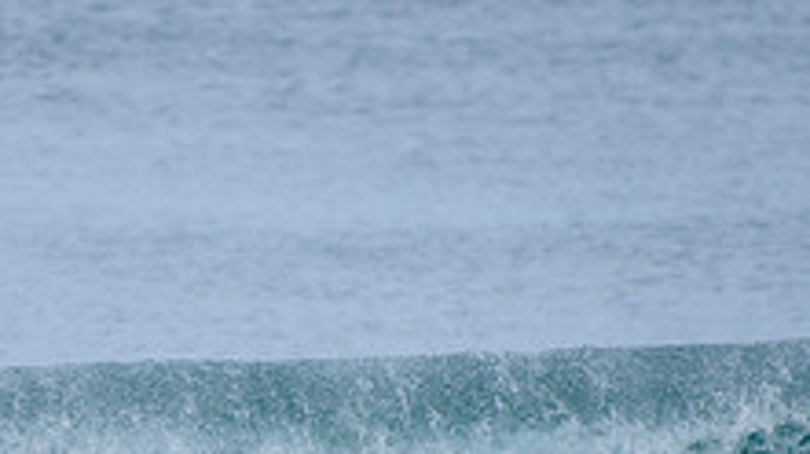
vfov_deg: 0.9
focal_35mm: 1374
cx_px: 114
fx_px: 29493
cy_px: 610
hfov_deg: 1.6
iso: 250
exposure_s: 1/2000
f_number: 5.6
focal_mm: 500
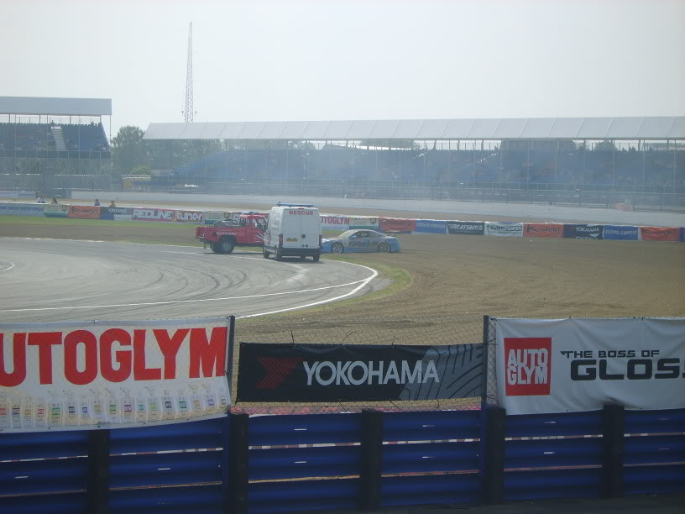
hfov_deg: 17.3
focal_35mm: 114
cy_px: 257
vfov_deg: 13.0
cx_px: 342
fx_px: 2256
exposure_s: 1/320
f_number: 7.4
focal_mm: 23.4
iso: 50
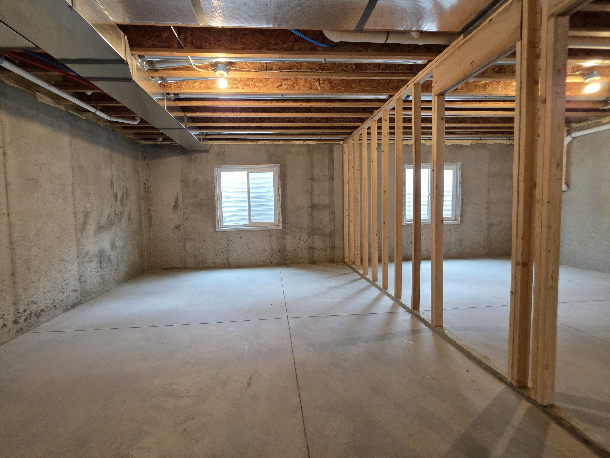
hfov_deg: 102.0
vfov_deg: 85.7
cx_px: 293
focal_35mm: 14
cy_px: 224
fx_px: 247
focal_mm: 2.2
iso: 400
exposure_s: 1/60
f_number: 1.9
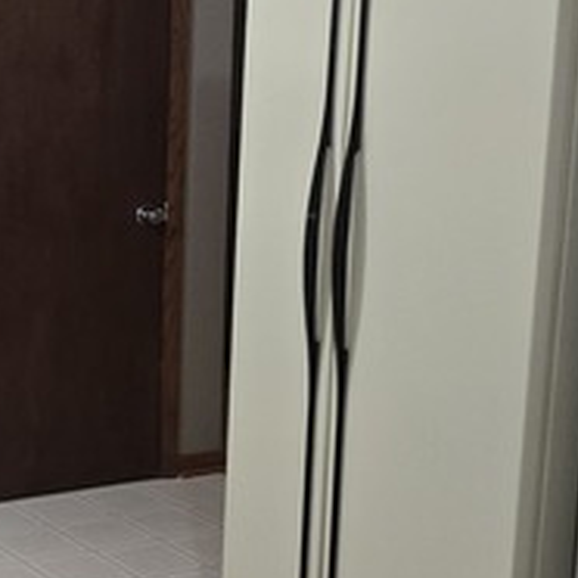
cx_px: -406
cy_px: 298
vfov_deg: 23.7
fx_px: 1379
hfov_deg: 19.1
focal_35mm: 73
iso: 250
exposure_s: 1/120
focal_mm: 5.4
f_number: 1.8
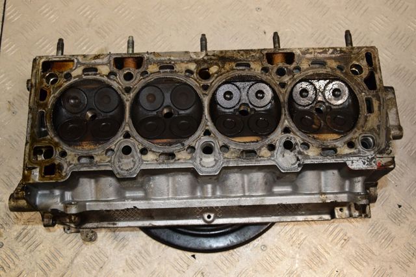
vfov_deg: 35.5
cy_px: 138
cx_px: 208
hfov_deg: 51.3
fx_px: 433
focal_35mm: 38
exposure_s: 1/200
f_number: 6.3
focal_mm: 25
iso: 800
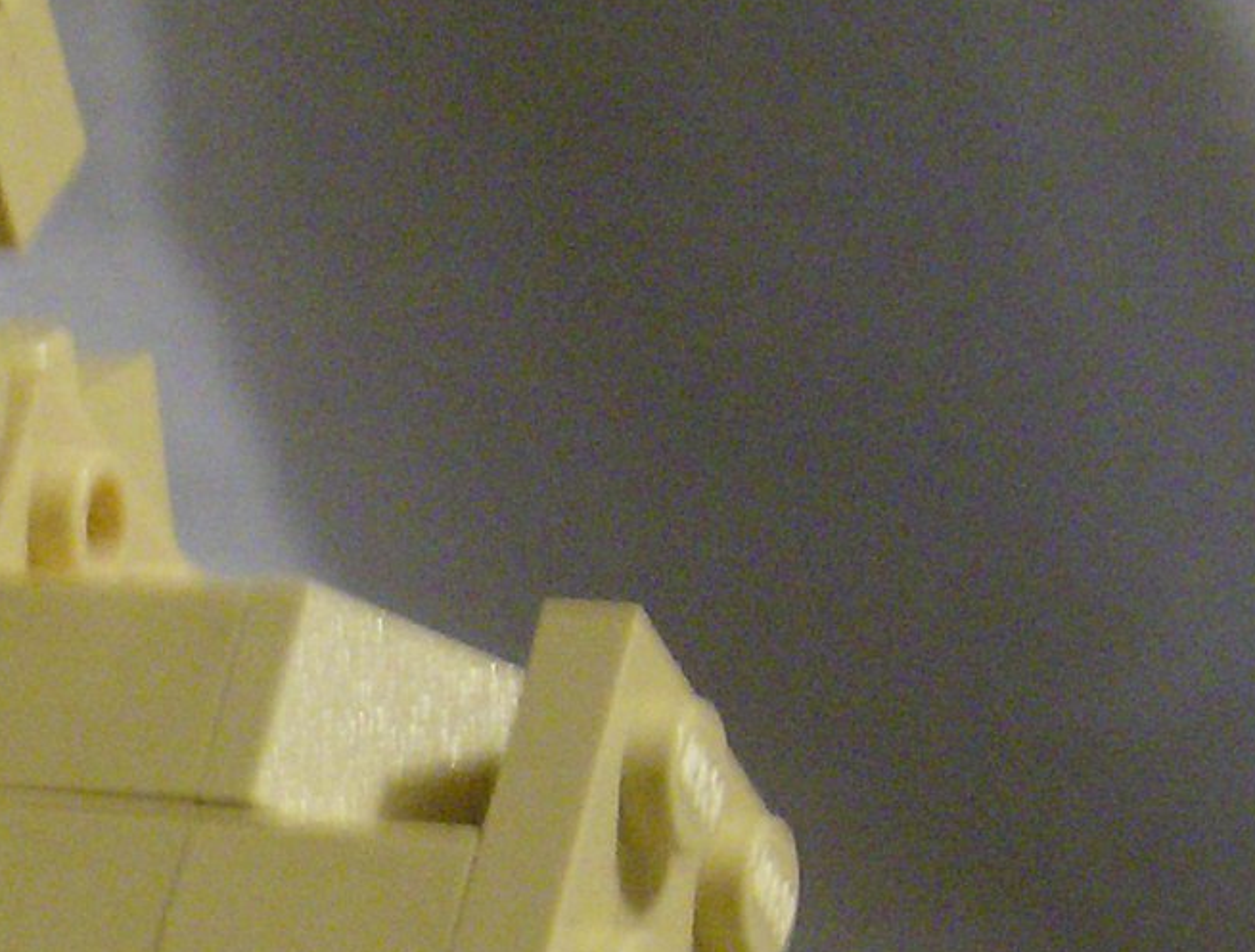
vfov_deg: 9.6
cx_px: -742
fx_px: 5607
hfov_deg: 12.1
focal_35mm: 154
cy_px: 1069
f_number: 2.8
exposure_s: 1/10.9
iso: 200
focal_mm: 6
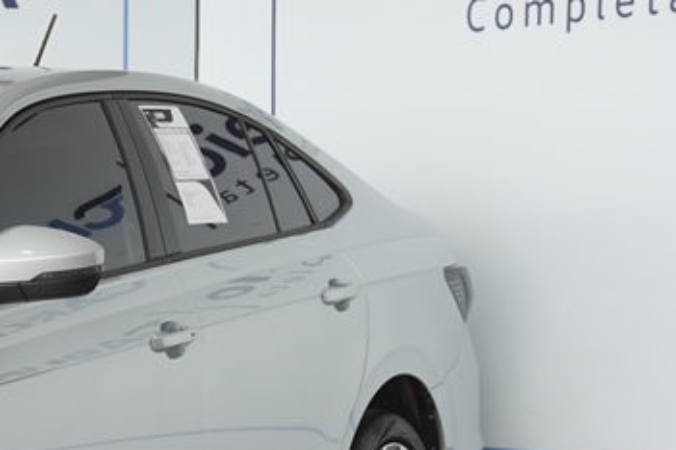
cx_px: -308
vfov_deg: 7.8
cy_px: 441
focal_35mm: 175
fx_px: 3286
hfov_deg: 11.3
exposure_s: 1/125
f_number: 4
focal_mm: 40
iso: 200
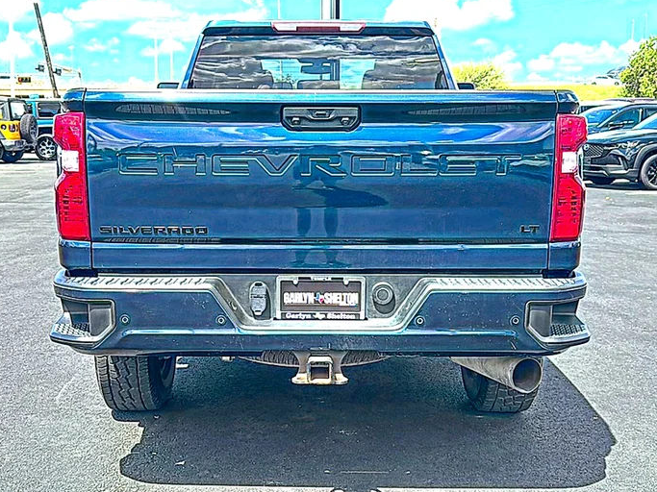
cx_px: 324
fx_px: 759
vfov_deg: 35.9
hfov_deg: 46.8
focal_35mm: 40
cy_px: 246
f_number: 1.78
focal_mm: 6.86
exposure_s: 1/1397
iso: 80
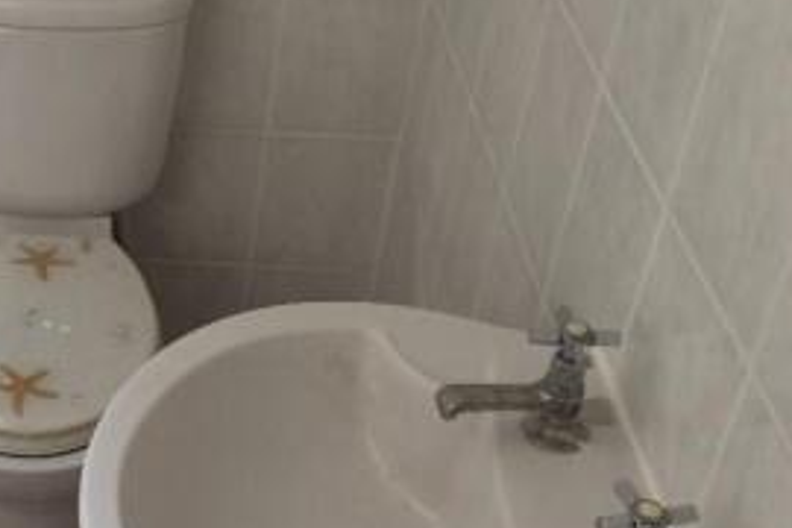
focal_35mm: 65
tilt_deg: -34.5
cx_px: -13
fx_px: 1430
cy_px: 219
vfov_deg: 20.9
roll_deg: +1.2
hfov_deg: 28.9
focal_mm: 4.15
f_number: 2.2
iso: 40
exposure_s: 1/30
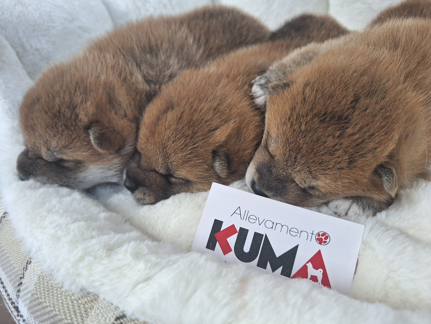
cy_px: 162
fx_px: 286
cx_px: 216
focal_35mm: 23
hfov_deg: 73.9
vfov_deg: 58.9
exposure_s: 1/50
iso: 160
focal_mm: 5.54
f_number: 1.8
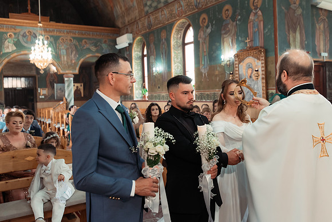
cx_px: 184
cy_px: 99
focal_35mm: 33
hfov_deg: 56.8
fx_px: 306
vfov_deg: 39.7
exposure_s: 1/200
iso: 1600
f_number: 3.2
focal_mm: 30
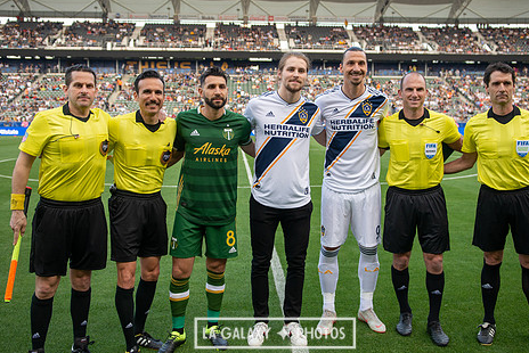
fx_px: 588
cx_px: 275
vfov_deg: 33.4
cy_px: 162
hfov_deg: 48.4
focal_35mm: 40
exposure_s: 1/640
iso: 400
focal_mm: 32
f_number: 2.8
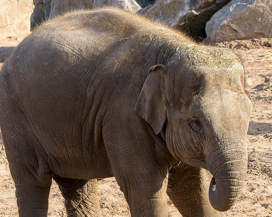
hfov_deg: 7.5
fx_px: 2069
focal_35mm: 257
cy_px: 141
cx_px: 171
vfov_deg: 6.0
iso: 1100
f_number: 8
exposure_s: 1/800
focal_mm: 110
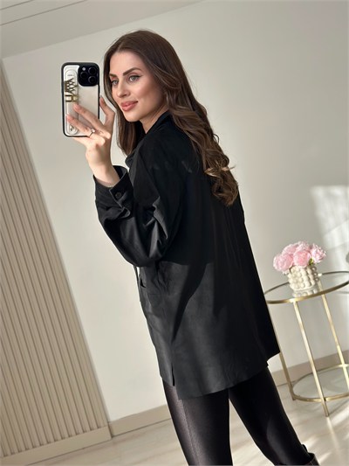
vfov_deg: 39.6
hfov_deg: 30.3
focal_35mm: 48
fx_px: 645
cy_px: 233
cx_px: 174
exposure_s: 1/404
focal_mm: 6.86
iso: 80
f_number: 1.78
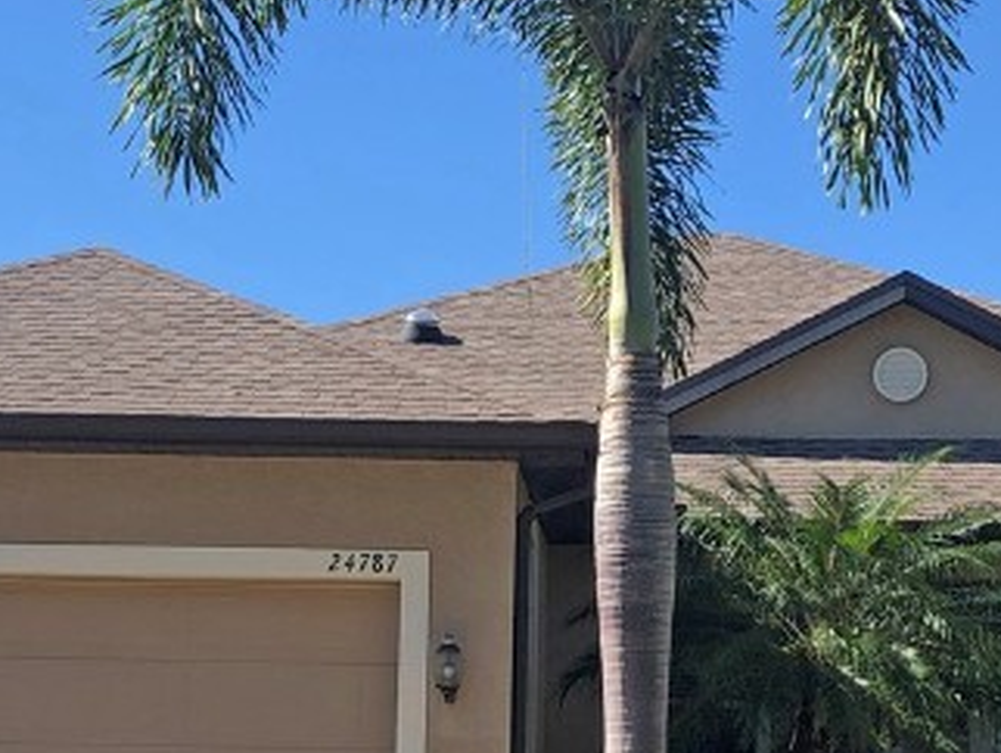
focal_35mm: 89
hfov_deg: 22.0
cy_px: 703
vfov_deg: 16.4
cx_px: 519
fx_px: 2576
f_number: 1.8
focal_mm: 4
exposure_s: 1/1548
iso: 20
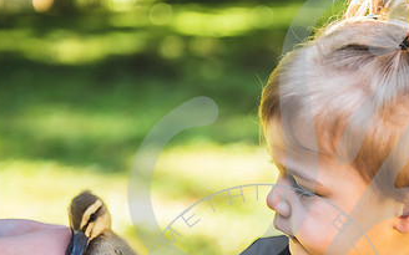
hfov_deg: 20.4
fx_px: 1126
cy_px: 207
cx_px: 325
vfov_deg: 12.9
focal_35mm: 101
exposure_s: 1/200
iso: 100
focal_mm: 56
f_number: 2.8
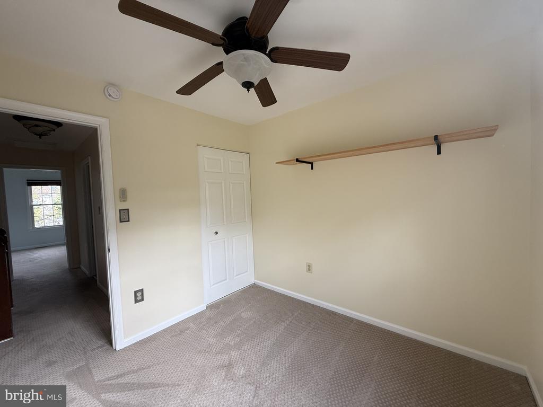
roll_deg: +1.9
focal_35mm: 14
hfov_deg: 102.1
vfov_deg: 85.7
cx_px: 272
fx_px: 220
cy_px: 204
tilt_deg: -2.6
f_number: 2.2
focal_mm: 2.22
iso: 80
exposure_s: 1/99
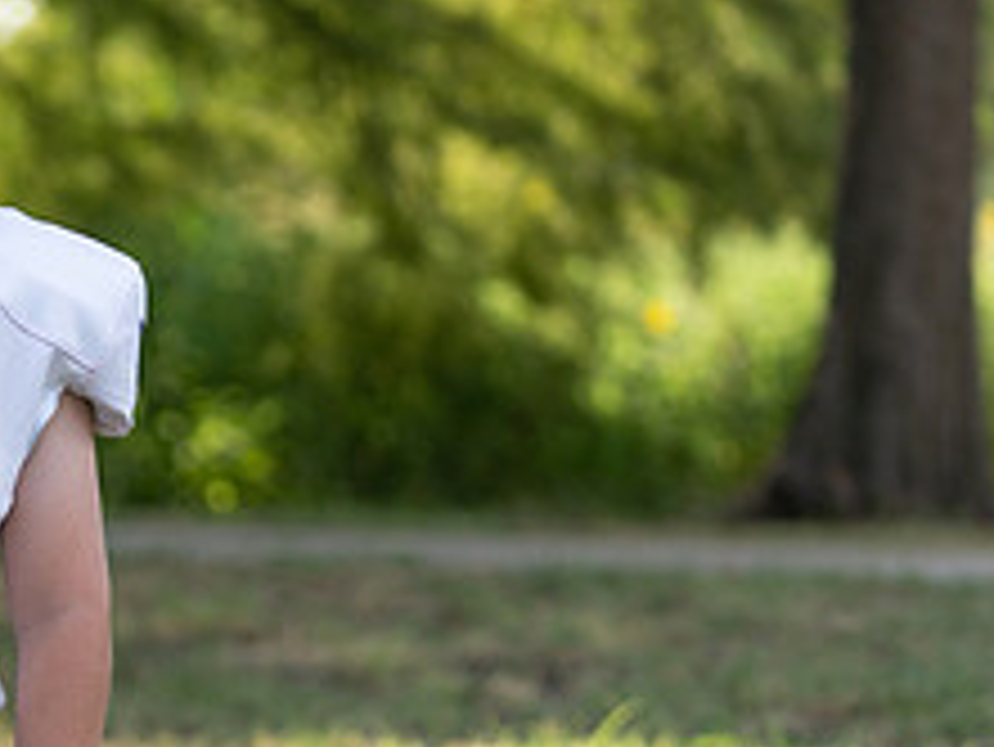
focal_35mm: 238
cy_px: 623
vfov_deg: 6.2
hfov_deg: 8.3
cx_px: -92
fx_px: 6838
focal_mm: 90
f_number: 2.8
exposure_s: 1/400
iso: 100
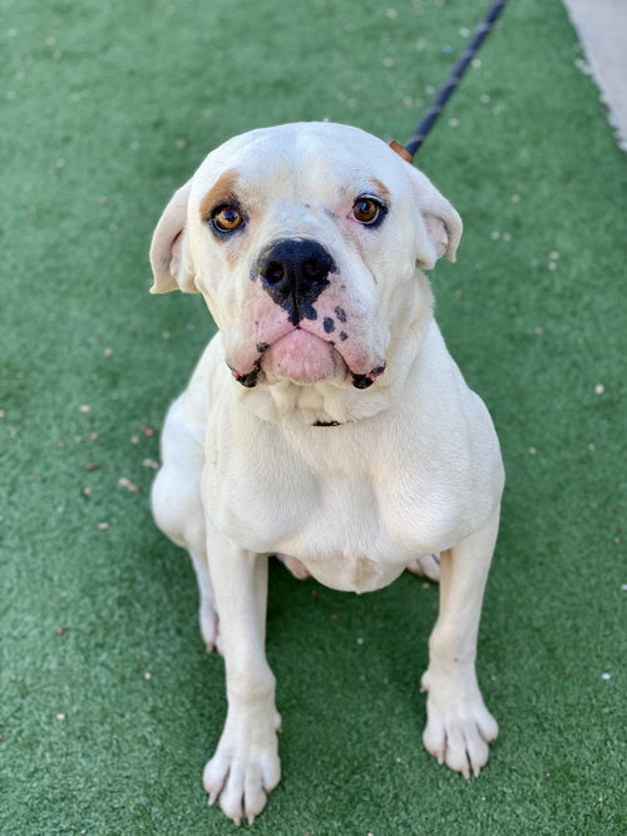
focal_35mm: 52
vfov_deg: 36.8
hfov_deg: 28.0
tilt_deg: -43.9
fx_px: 1256
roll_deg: -1.3
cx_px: 314
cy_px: 418
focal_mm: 6
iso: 20
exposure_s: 1/134
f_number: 2
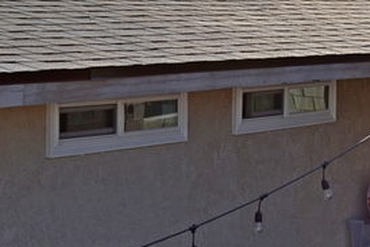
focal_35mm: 175
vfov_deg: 7.8
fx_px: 1799
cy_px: -32
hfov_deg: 11.5
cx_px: 448
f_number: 8
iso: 100
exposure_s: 1/250
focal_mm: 32
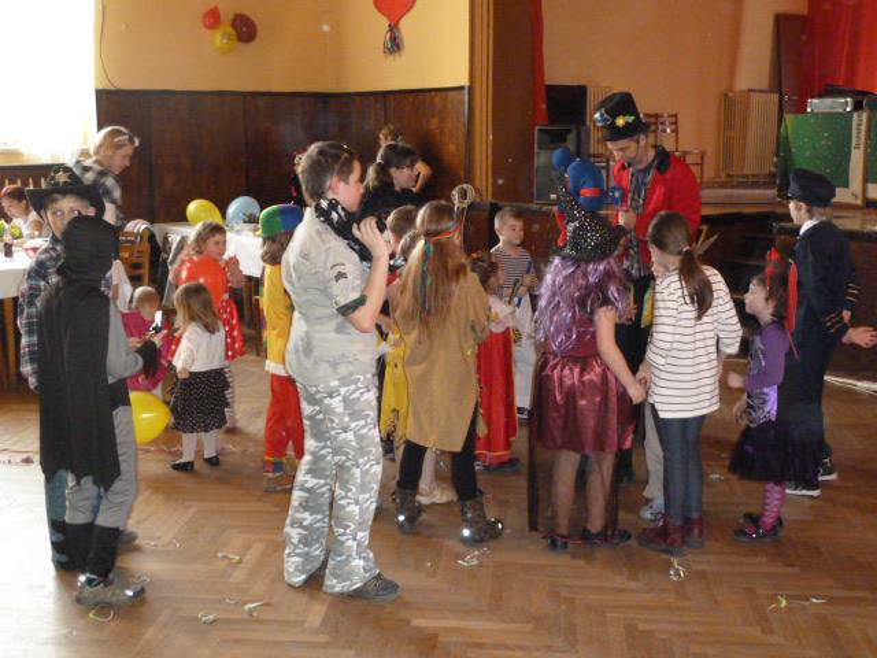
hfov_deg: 42.9
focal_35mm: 44
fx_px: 1115
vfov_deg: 32.9
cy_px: 329
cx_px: 438
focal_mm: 7.3
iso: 800
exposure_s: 1/30
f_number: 3.7
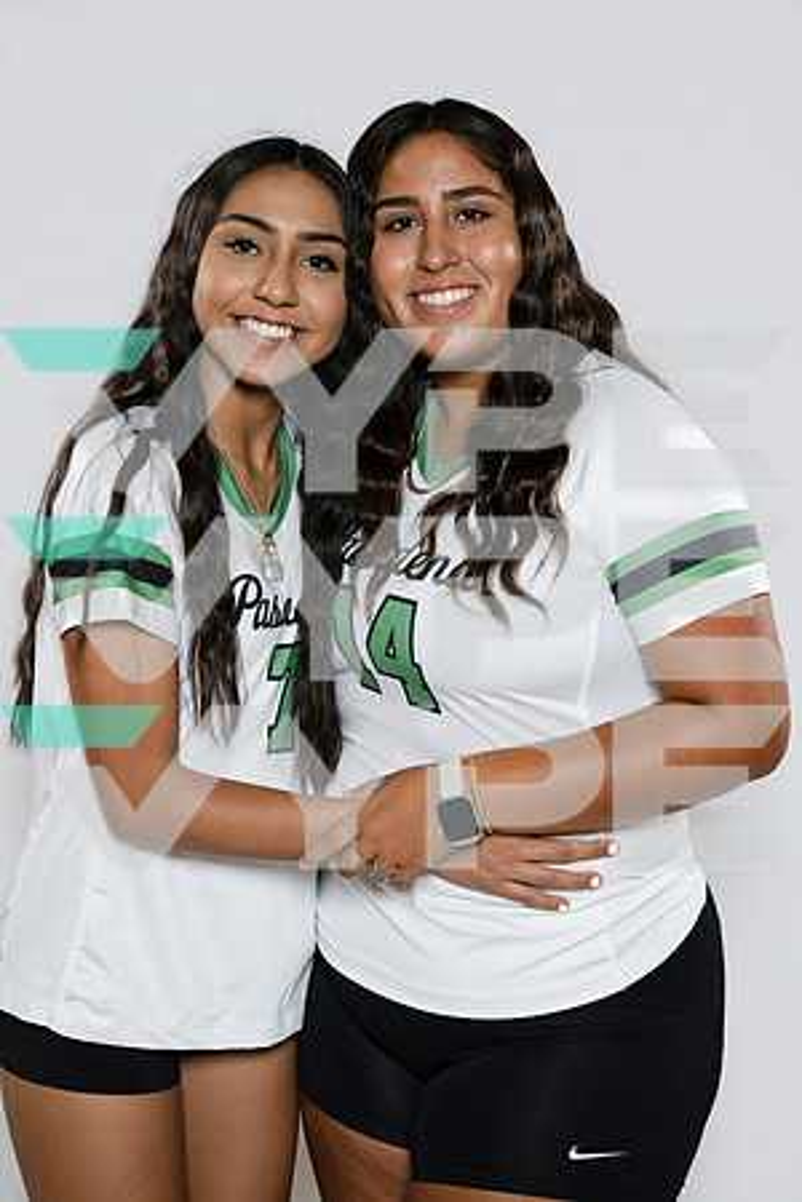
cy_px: 601
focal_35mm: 61
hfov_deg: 22.3
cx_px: 401
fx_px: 2038
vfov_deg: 32.9
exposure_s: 1/80
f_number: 4
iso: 100
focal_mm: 61
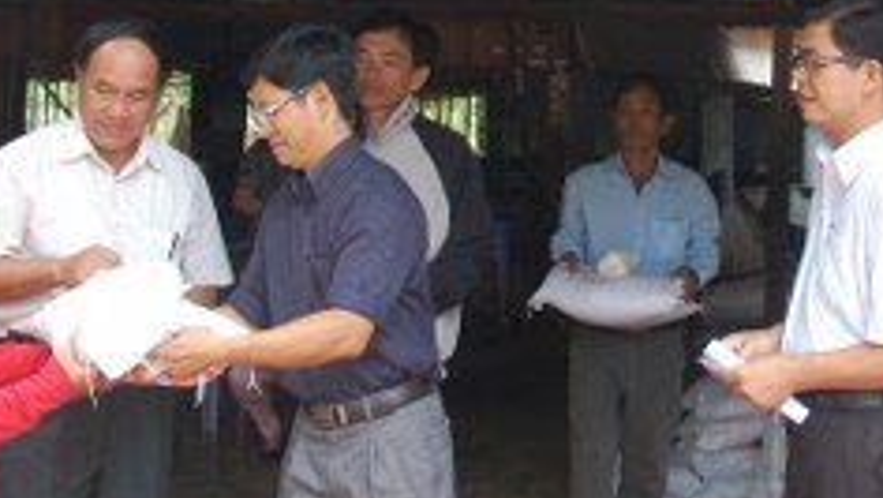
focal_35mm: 66
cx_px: 636
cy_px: 19
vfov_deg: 17.9
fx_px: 1546
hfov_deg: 31.4
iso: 400
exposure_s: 1/125
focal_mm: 18
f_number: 5.6
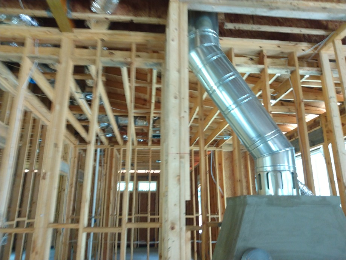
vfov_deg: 66.0
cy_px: 130
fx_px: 200
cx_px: 173
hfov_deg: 81.7
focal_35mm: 20
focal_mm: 3.54
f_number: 2
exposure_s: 1/30
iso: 363
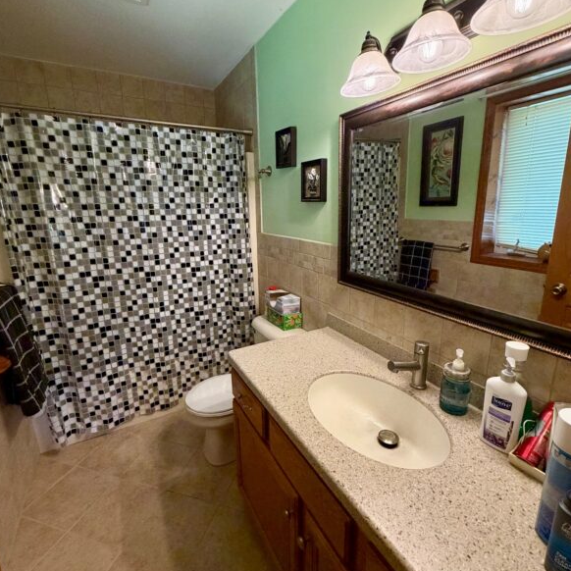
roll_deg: +0.4
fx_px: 317
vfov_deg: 84.0
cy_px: 280
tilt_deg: -14.1
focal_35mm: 17
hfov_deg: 84.0
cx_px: 287
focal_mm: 2.22
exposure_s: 1/60
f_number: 2.2
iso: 500
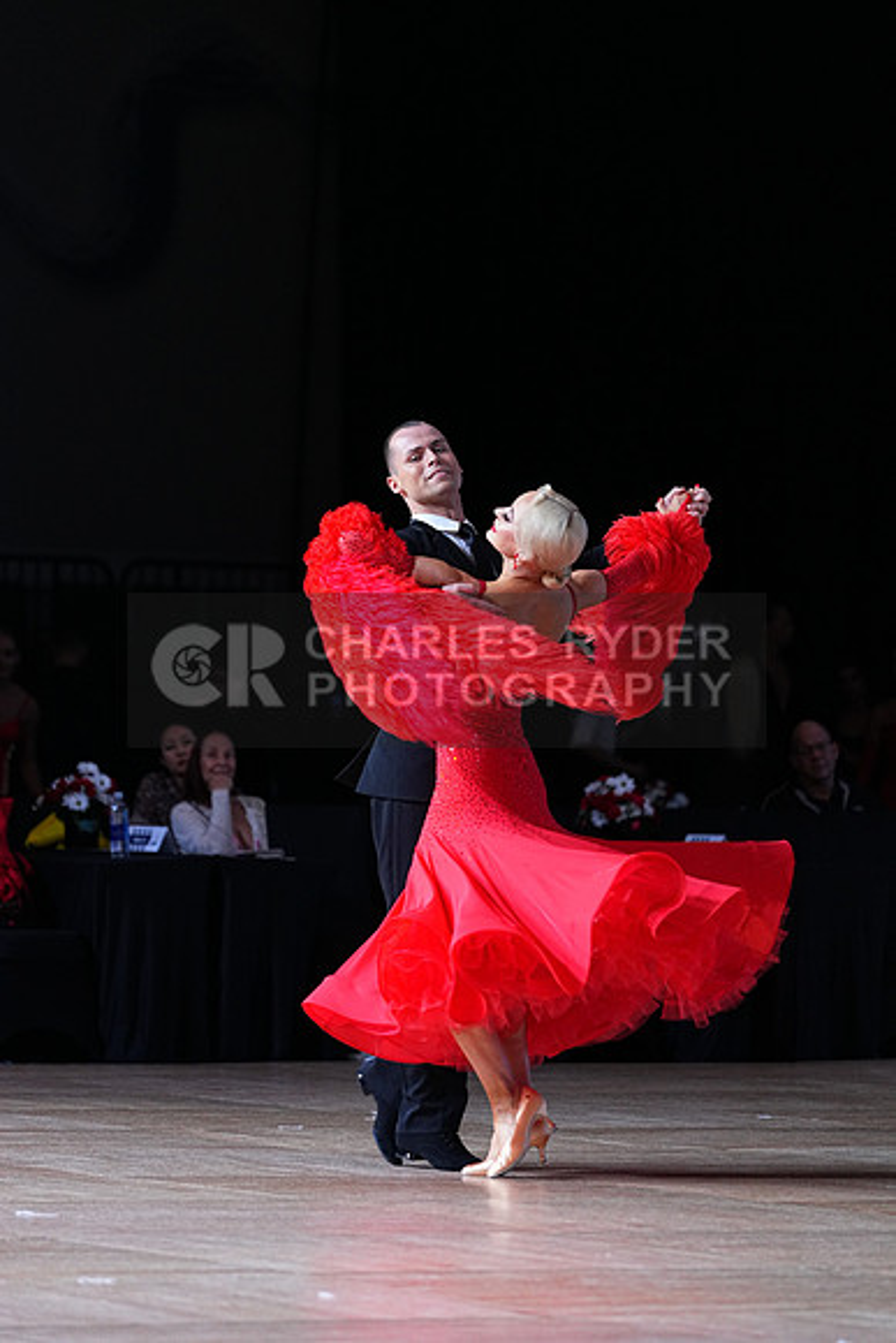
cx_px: 448
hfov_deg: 6.9
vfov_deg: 10.3
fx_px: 7462
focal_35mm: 200
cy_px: 672
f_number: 4
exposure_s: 1/500
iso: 2000
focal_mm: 200
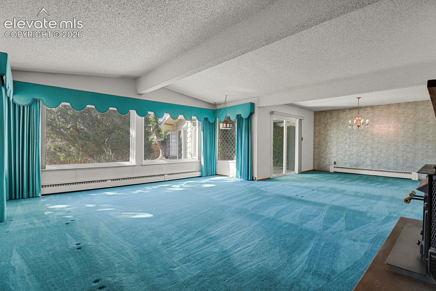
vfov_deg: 70.4
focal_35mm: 17
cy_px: 146
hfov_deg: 93.3
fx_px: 206
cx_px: 218
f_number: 6.3
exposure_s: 1/1.67
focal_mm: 17
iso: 250
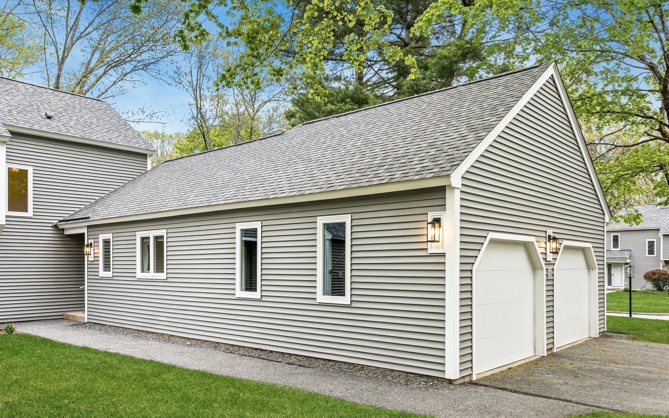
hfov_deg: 66.5
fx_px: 510
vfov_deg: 44.5
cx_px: 336
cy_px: 212
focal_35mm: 28
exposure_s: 1/160
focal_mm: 26
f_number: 8
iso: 500
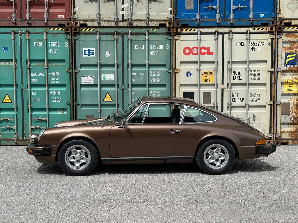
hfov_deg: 39.7
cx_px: 149
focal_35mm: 48
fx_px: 413
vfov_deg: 30.3
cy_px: 112
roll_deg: +0.1
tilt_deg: -5.4
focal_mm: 6.86
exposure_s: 1/4184
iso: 100
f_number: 1.78
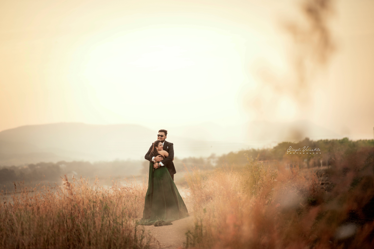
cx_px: 187
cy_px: 124
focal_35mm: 85
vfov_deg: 16.1
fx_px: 883
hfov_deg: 23.9
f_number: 1.4
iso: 200
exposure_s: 1/1250
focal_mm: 85
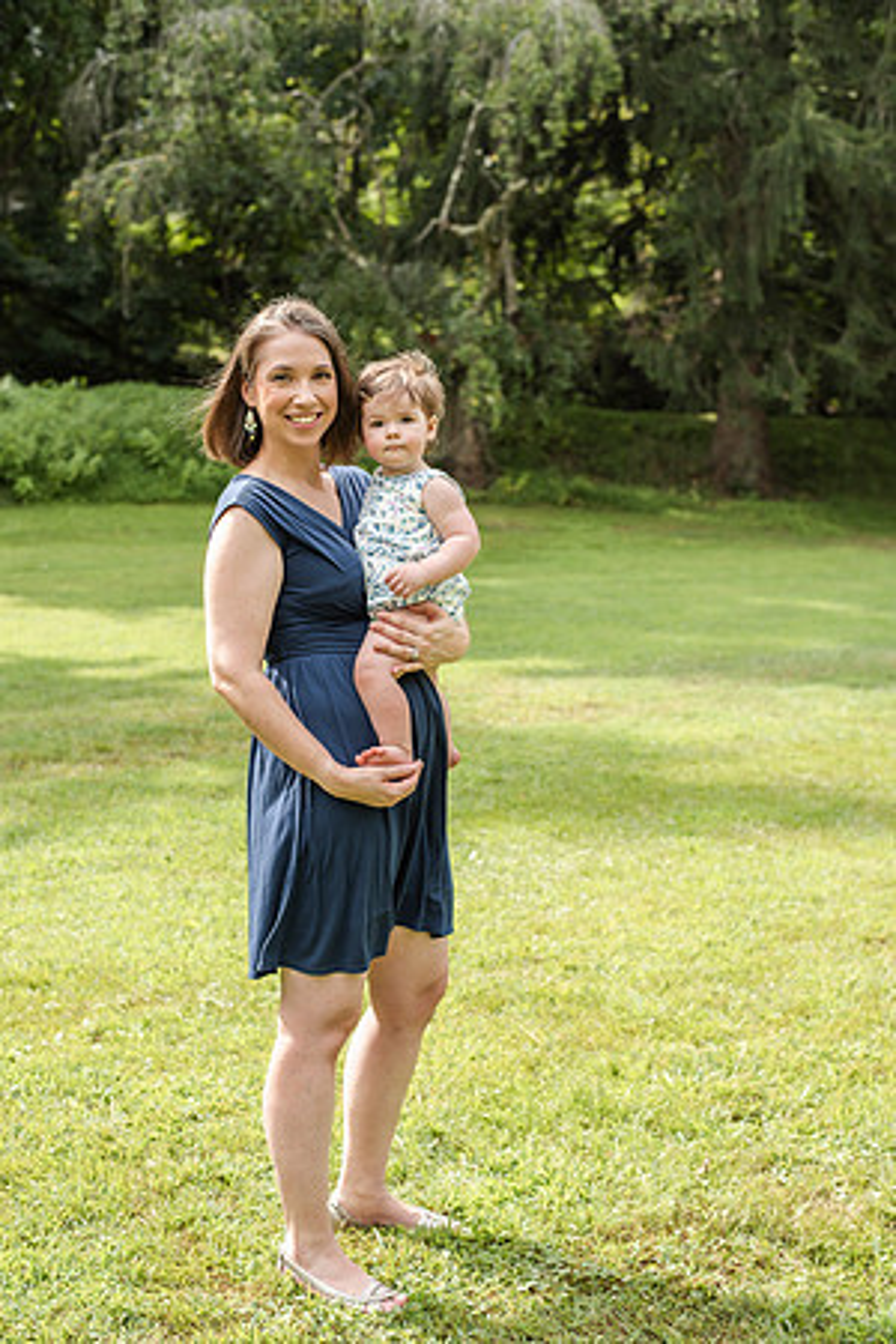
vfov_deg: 39.6
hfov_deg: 27.0
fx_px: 1867
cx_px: 448
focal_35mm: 50
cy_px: 672
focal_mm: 50
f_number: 4
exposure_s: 1/1600
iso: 400
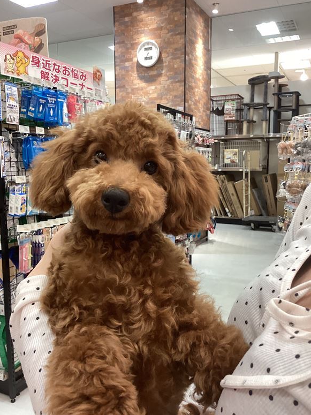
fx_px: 383
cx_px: 156
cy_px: 209
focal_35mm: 32
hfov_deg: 44.1
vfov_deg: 56.8
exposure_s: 1/60
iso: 100
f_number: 2.4
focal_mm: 3.3
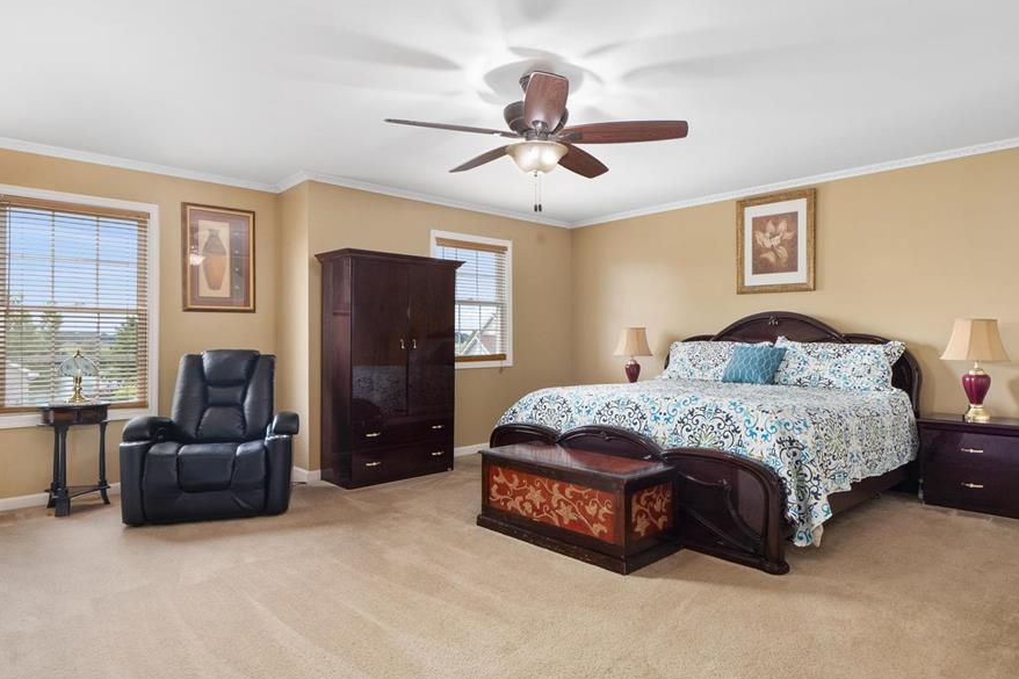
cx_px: 537
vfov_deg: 59.5
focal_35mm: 21
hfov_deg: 81.1
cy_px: 338
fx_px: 594
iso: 640
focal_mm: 9
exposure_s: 1/1.67
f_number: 9
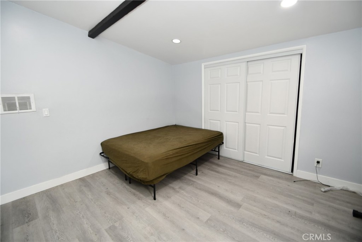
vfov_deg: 77.3
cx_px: 181
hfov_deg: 100.4
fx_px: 151
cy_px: 121
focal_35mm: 15
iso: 360
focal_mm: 10
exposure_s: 1/60
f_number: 4
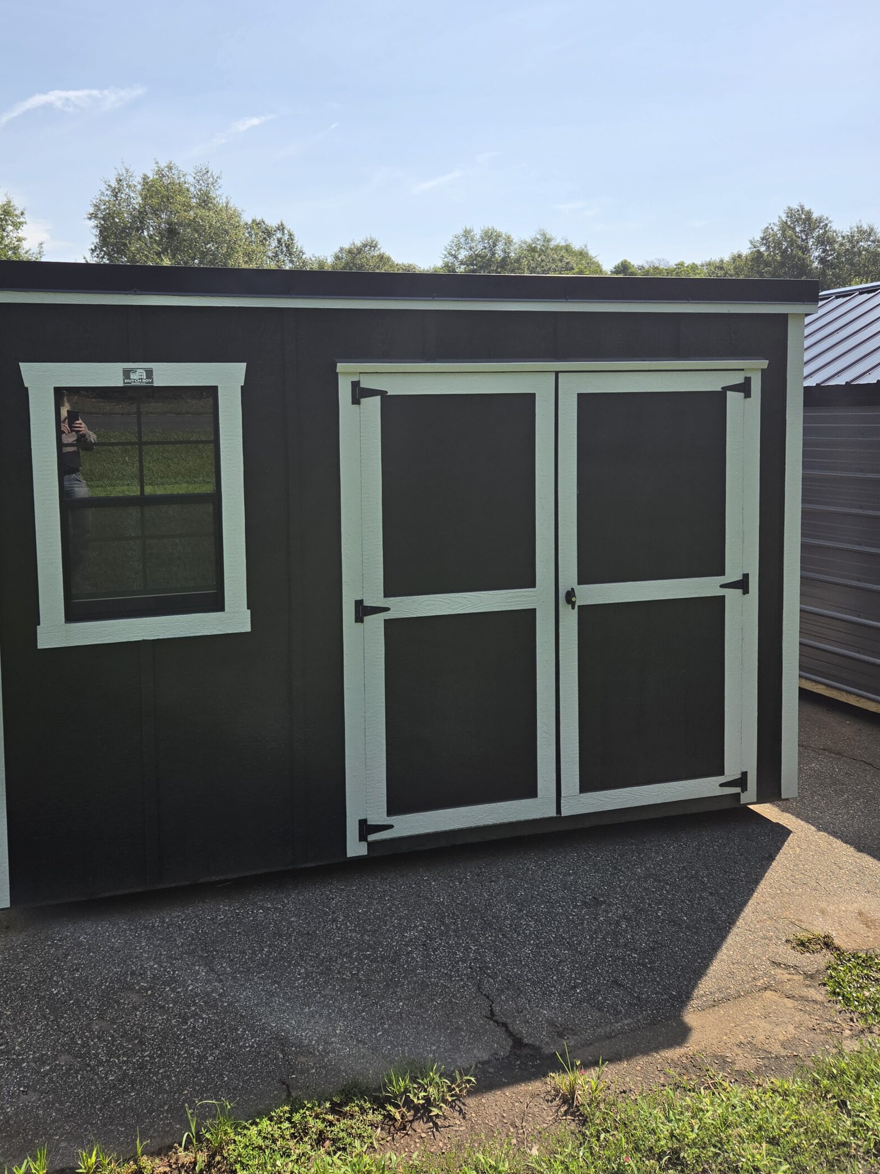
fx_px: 949
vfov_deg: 63.1
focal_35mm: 28
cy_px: 498
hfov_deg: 49.4
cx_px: 350
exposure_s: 1/5595
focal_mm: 5.4
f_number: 1.8
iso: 80
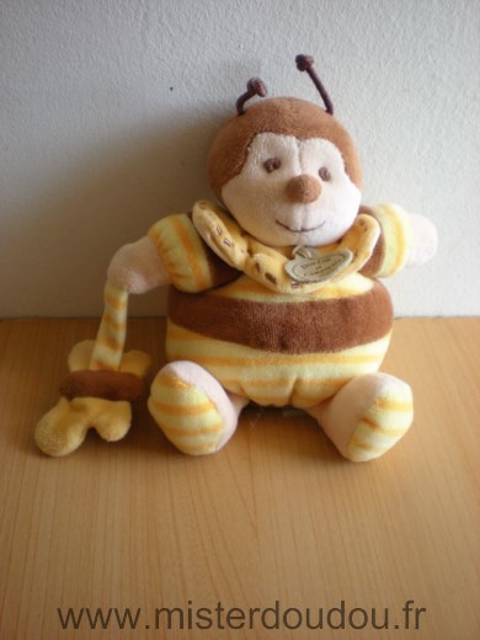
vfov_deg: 49.0
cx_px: 240
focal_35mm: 38
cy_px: 320
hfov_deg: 37.7
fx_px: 703
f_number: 3.1
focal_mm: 6.3
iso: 157
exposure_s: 1/52.3
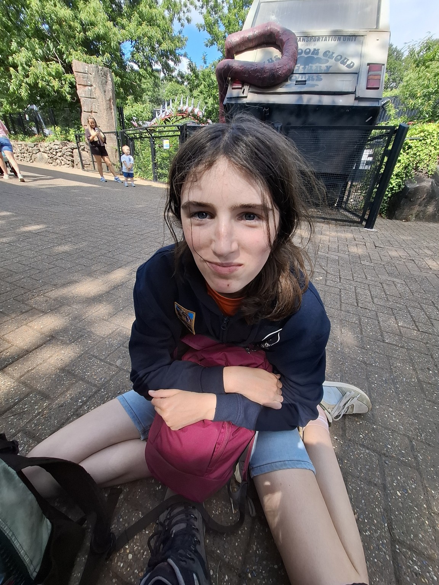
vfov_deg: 106.2
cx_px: 220
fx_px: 220
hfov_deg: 89.9
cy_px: 292
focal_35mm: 13
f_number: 2.2
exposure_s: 1/342
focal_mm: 1.74
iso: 40
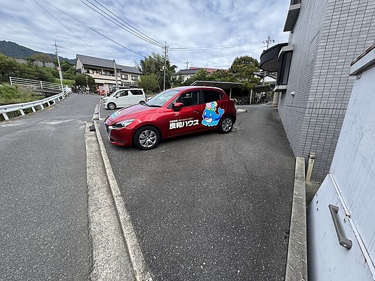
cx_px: 188
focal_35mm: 14
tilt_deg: -8.1
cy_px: 140
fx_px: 152
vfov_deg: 85.7
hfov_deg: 102.1
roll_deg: -0.9
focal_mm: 2.22
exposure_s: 1/587
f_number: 2.2
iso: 40
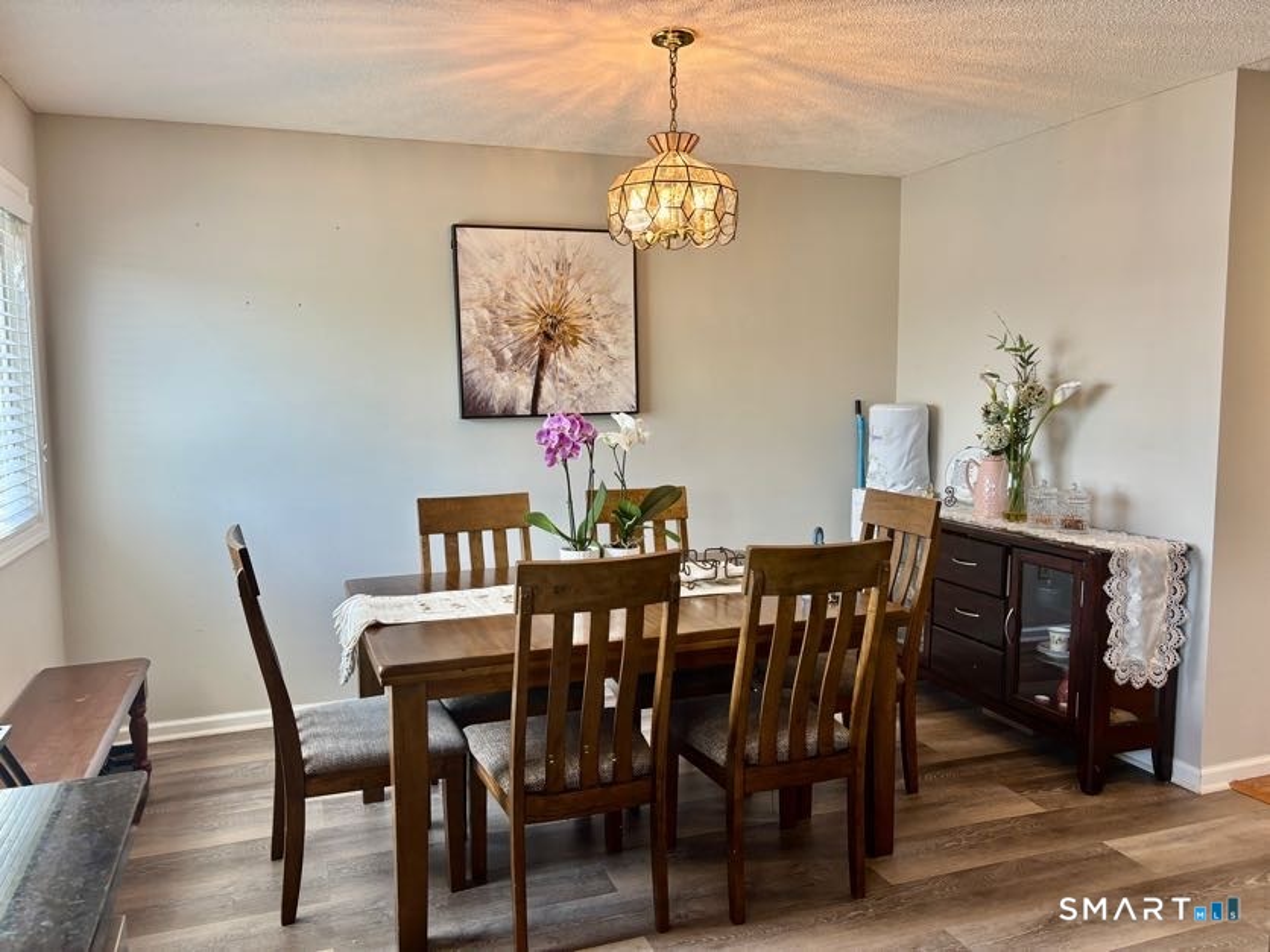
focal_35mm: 26
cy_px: 476
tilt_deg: -6.2
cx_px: 635
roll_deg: +0.3
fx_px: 954
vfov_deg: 53.1
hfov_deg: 67.3
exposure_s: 1/60
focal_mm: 5.96
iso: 64
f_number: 1.6
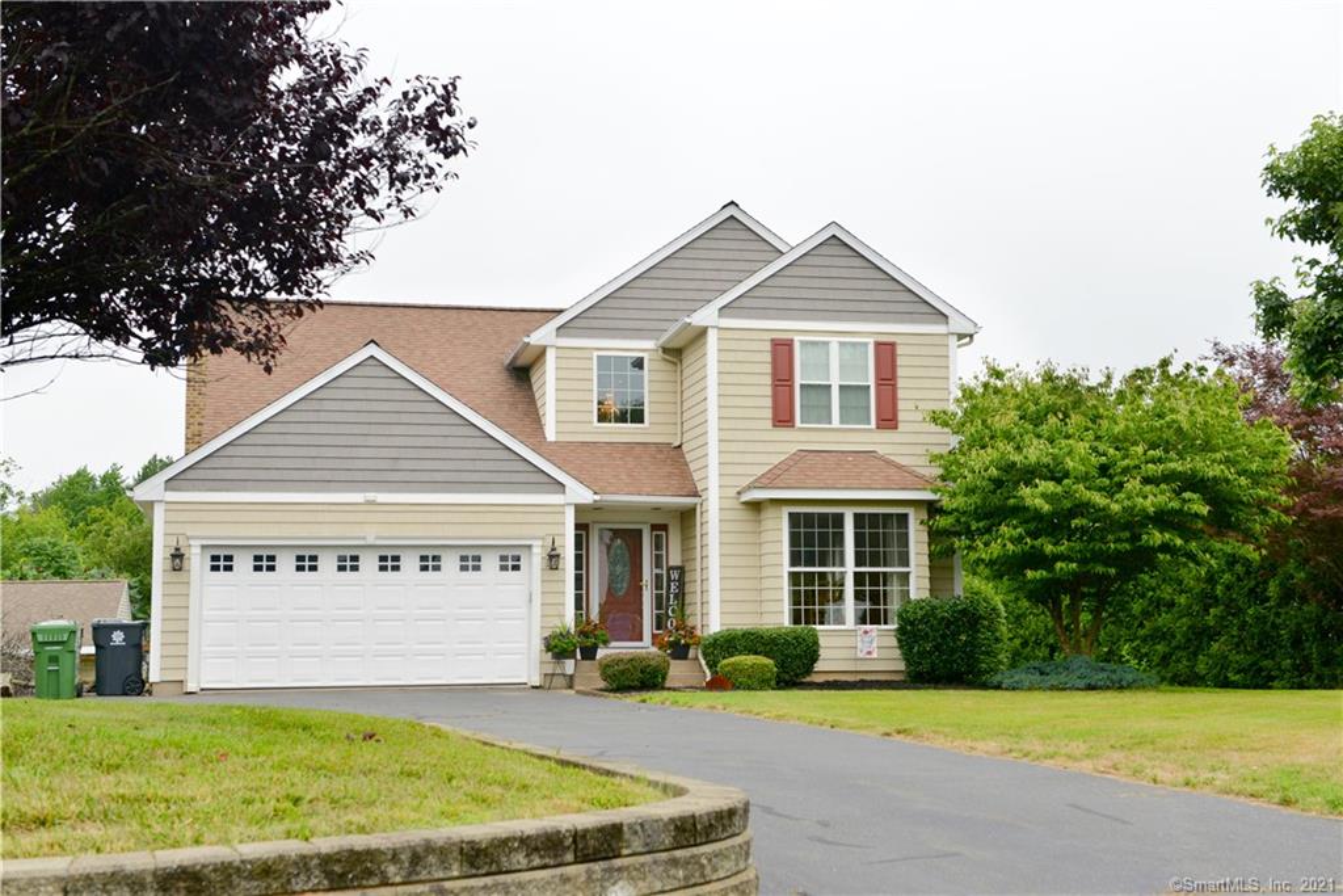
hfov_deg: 41.1
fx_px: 1791
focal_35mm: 48
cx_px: 672
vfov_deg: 28.1
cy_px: 448
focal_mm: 48
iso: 640
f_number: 7.1
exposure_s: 1/1000
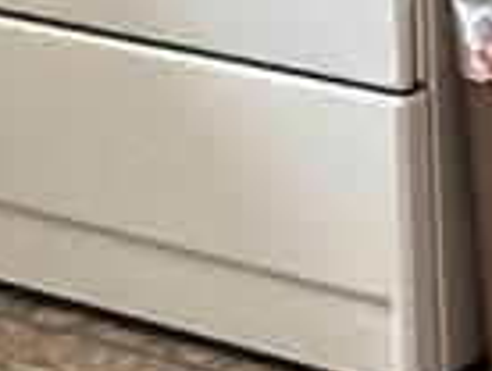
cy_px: -606
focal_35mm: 215
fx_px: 3061
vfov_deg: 6.5
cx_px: 385
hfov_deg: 9.2
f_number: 1.8
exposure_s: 1/60
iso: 100
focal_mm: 3
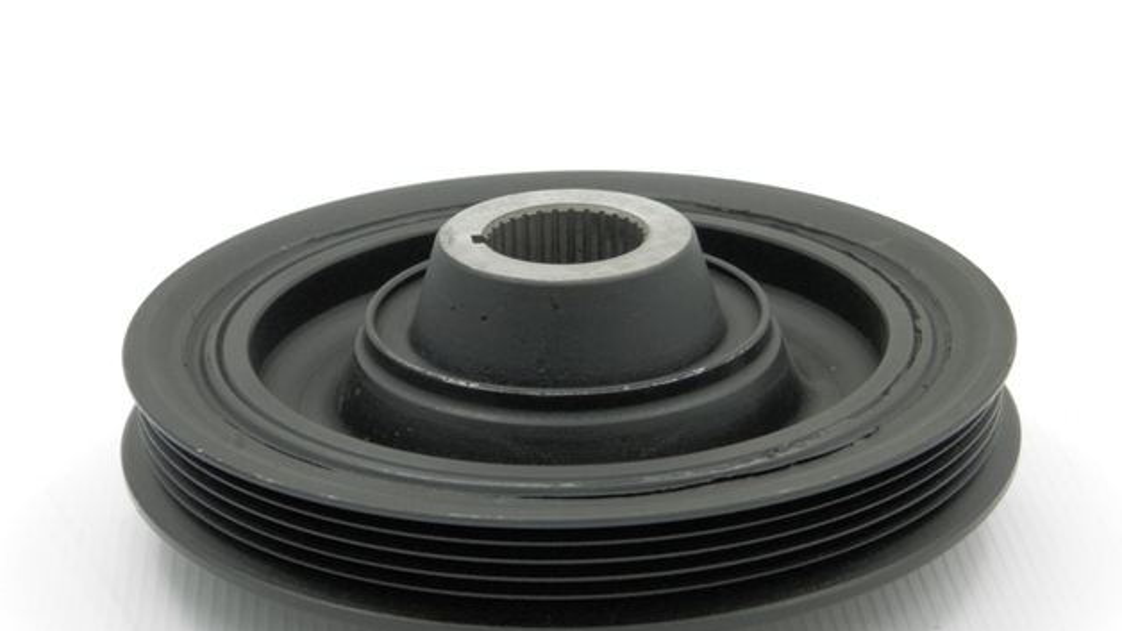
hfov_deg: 23.4
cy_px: 366
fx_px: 2707
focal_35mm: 91
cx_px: 565
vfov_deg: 13.3
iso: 200
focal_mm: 14.6
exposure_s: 1/60
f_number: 4.2
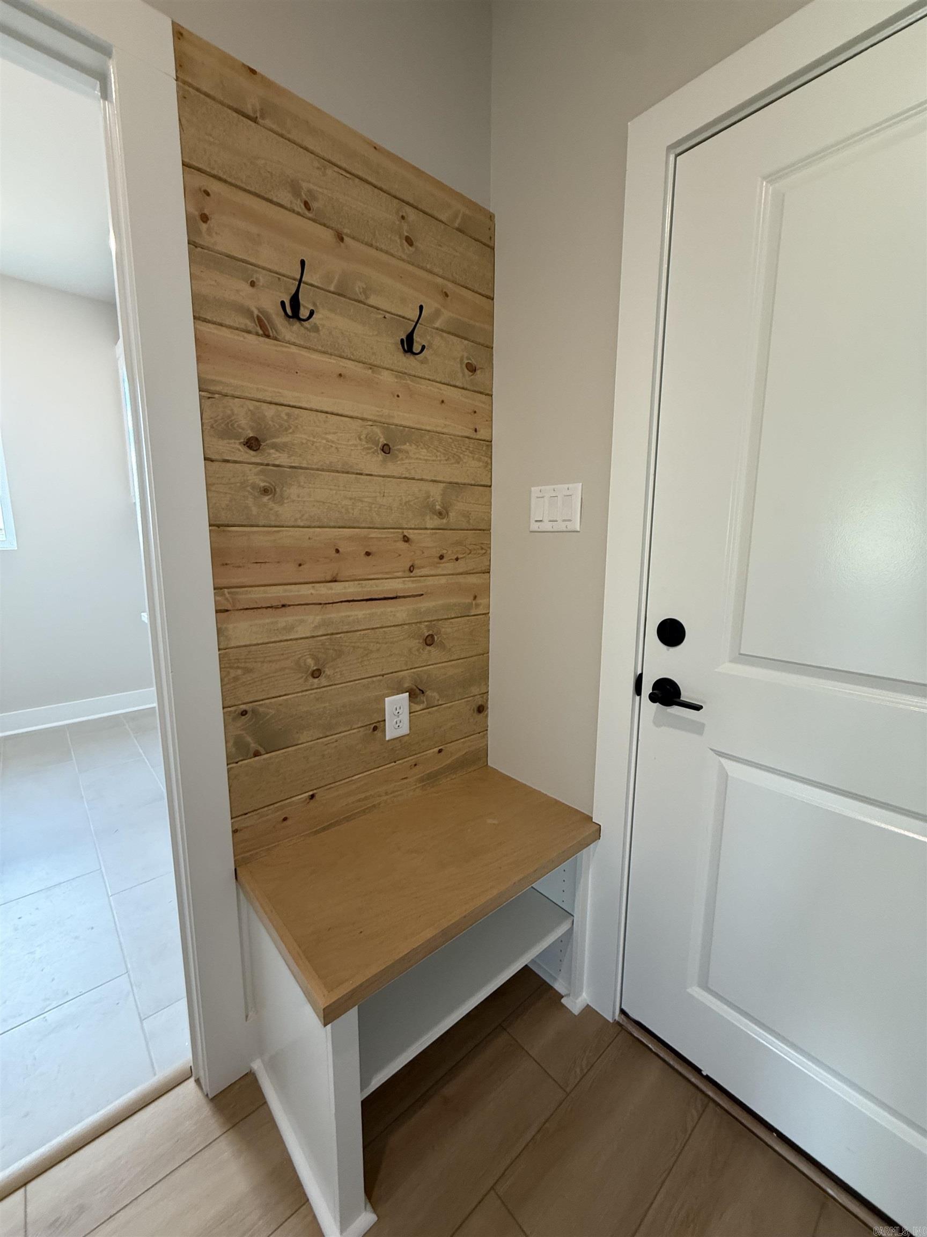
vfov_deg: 102.1
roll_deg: -1.5
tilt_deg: -7.4
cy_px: 618
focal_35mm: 14
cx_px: 464
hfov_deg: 85.7
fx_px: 500
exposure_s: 1/60
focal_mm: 2.22
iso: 200
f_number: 2.2
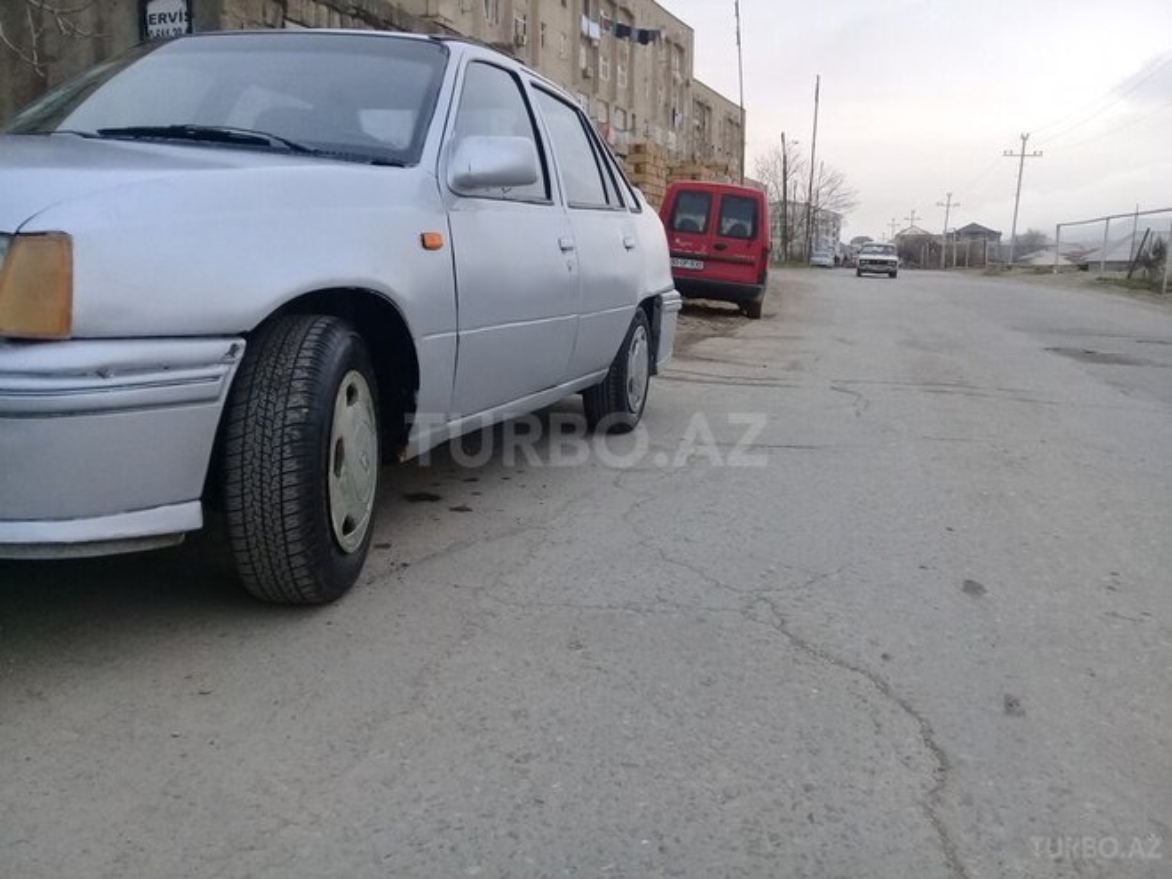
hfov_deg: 58.4
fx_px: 1050
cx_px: 586
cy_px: 440
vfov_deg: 45.4
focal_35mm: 31
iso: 80
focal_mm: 3.3
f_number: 2.2
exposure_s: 1/100
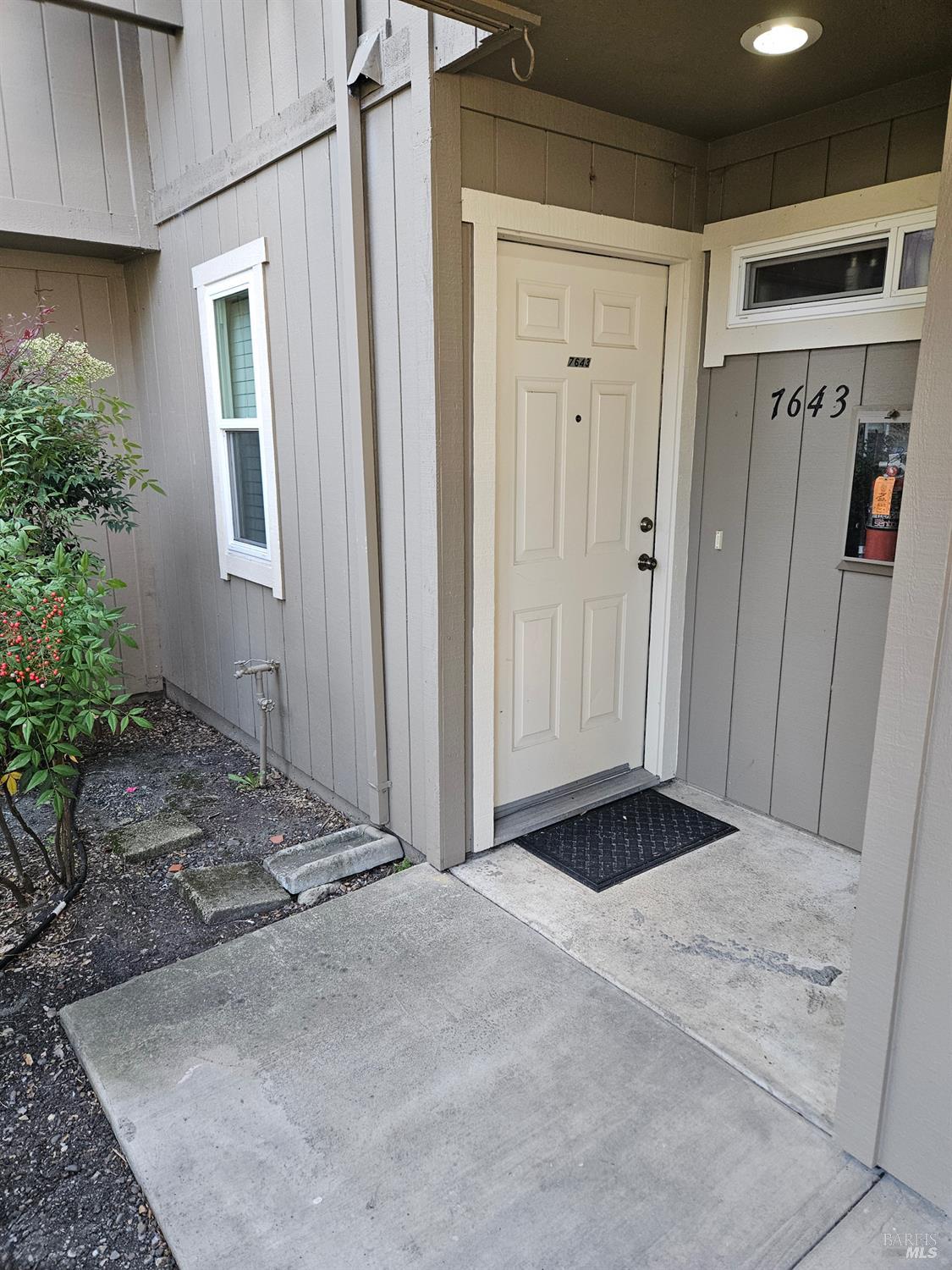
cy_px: 635
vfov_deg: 73.9
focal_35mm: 23
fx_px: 843
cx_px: 476
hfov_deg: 58.9
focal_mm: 5.4
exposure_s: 1/170
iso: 250
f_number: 1.8
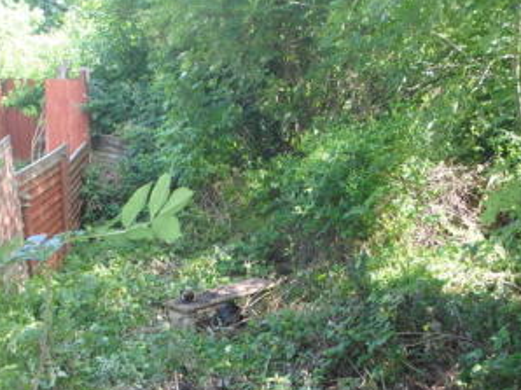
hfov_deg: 33.7
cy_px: 223
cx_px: 316
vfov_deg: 25.6
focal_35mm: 57
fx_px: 857
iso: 200
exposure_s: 1/125
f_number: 3.5
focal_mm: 18
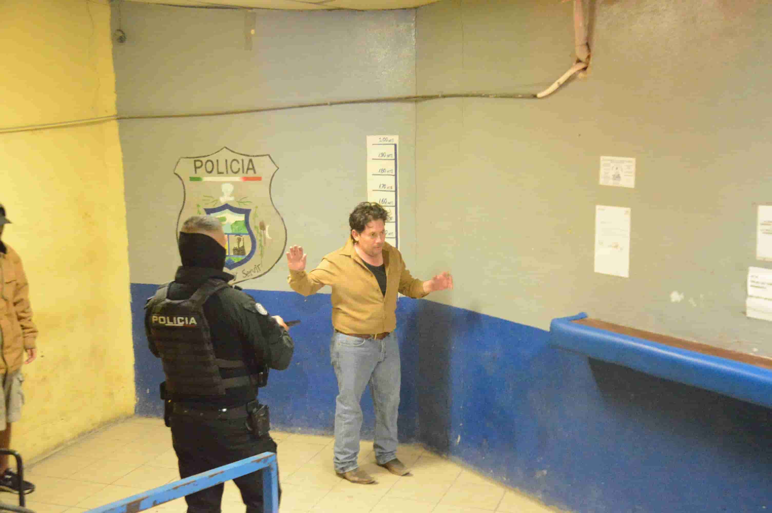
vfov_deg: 31.8
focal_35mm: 42
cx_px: 386
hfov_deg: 46.4
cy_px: 256
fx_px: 900
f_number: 4
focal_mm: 28
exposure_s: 1/50
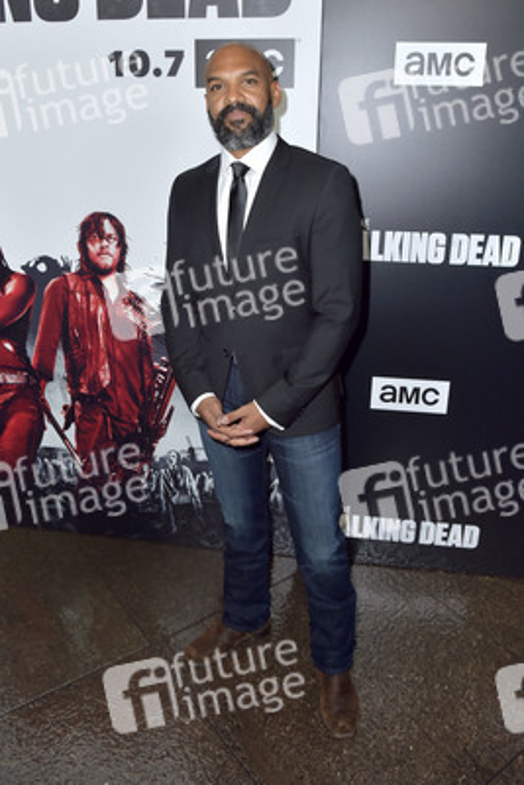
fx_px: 567
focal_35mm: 26
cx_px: 262
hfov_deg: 49.6
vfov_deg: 69.4
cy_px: 392
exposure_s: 1/200
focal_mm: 26
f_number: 5
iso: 500
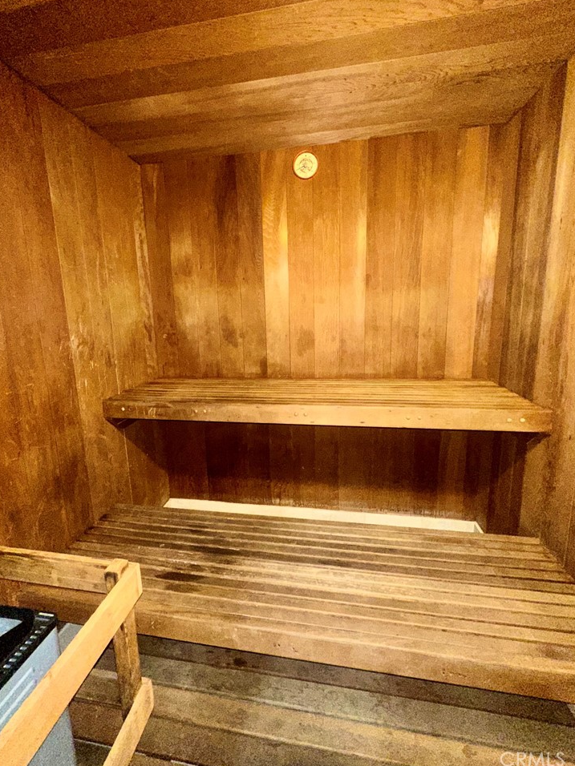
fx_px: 332
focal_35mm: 15
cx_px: 273
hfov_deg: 81.7
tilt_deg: -8.5
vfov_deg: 98.1
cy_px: 361
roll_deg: +1.2
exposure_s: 1/30
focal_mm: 2.22
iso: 400
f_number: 2.2
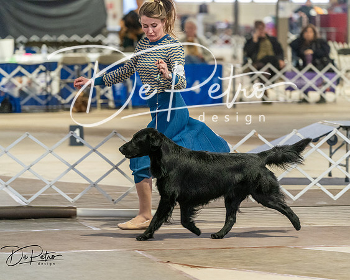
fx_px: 2017
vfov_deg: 7.9
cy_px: 140
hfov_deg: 9.9
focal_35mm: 195
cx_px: 175
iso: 6400
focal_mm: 173
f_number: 3.5
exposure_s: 1/250
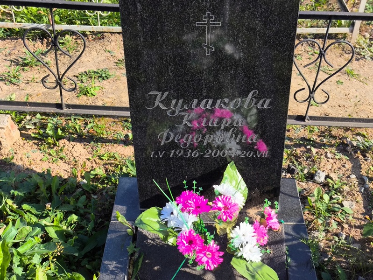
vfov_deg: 29.1
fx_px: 539
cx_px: 186
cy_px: 140
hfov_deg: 38.2
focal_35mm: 50
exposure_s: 1/901
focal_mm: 4.71
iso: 50
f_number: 1.7
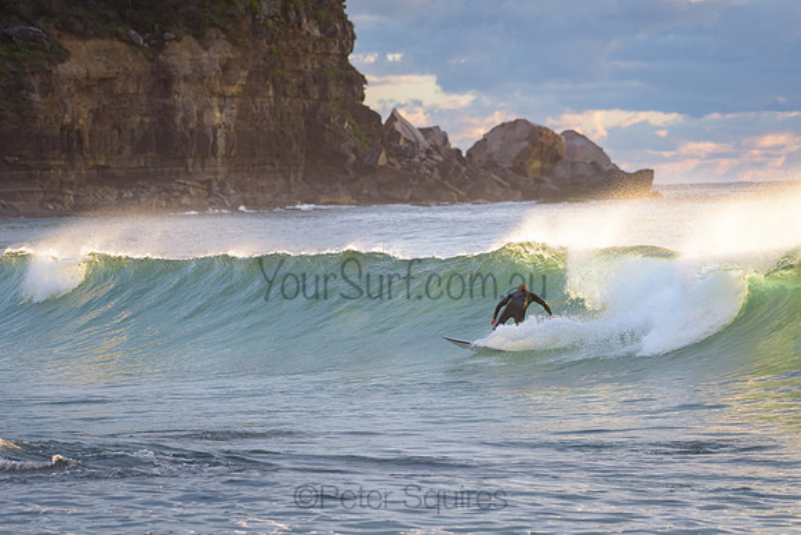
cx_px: 426
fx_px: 4738
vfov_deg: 6.5
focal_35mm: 213
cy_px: 284
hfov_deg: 9.7
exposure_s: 1/320
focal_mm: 200
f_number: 5.6
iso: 320
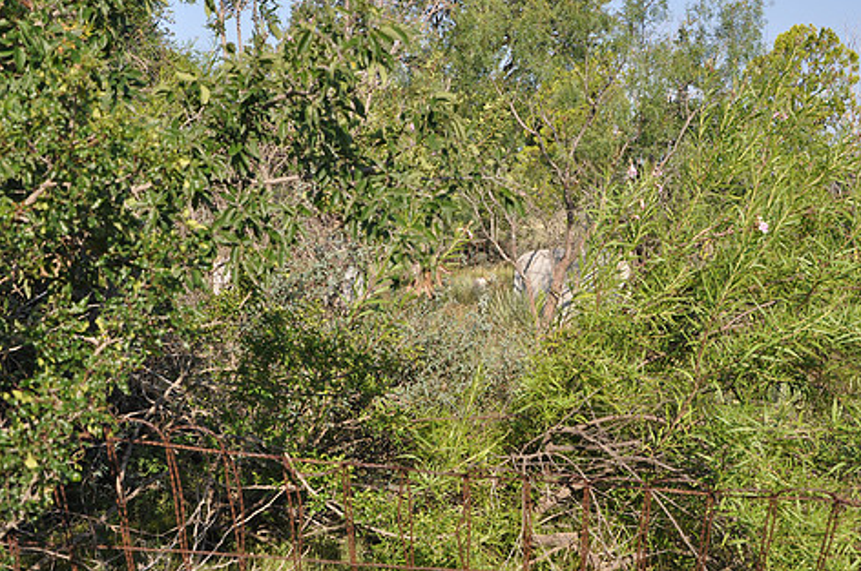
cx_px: 482
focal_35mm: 59
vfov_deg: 22.9
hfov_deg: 33.9
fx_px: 1409
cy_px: 302
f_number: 7.1
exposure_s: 1/200
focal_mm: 32
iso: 200
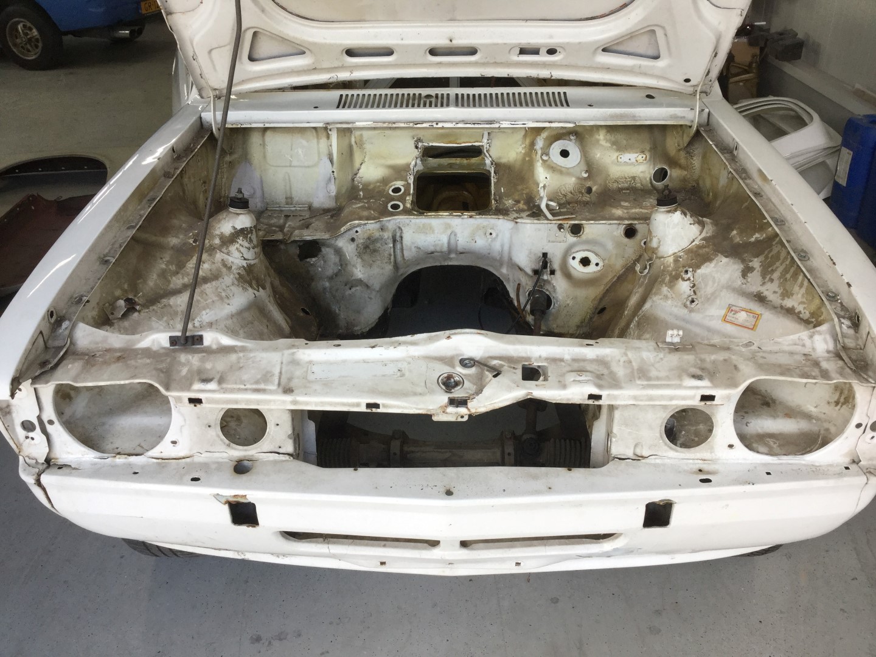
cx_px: 438
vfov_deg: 45.4
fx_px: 784
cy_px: 328
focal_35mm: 31
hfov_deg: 58.4
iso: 32
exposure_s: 1/100
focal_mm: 3.3
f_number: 2.4
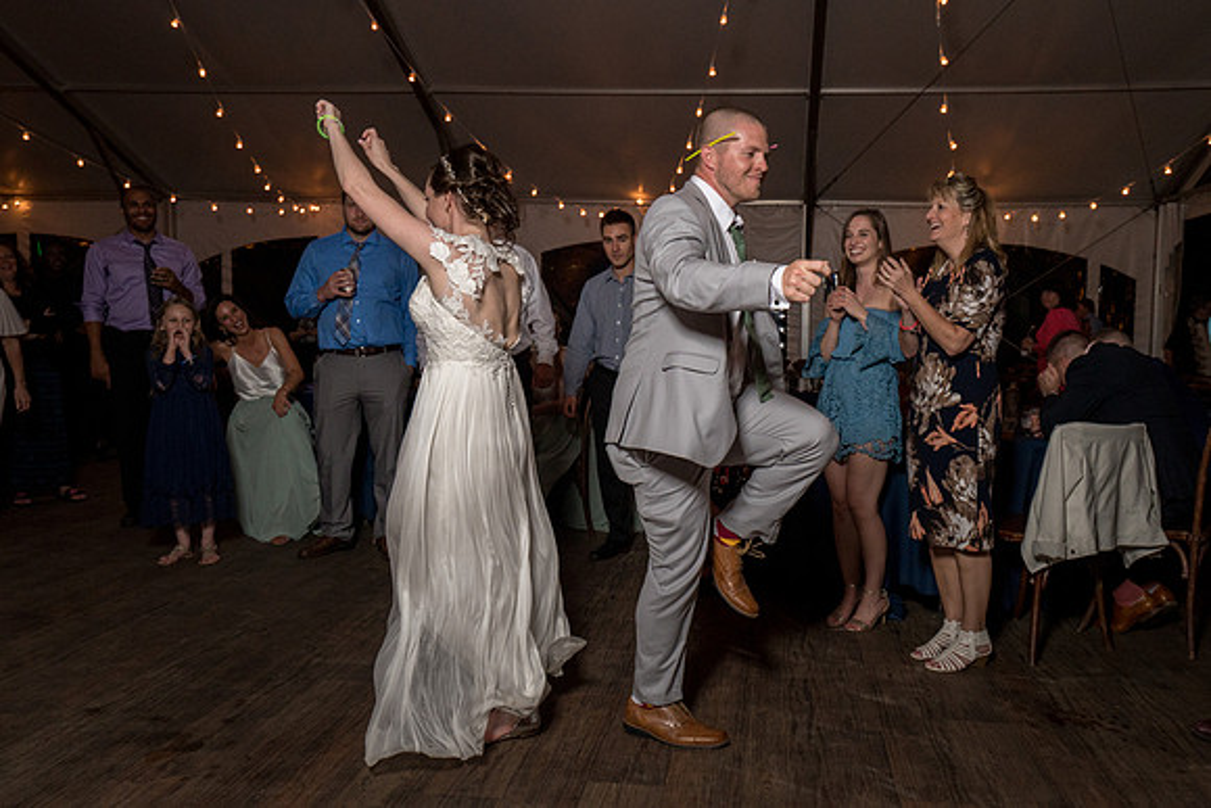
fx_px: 1018
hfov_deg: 61.3
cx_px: 672
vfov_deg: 43.3
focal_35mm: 30
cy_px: 418
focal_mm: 27
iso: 2000
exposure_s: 1/200
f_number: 5.6
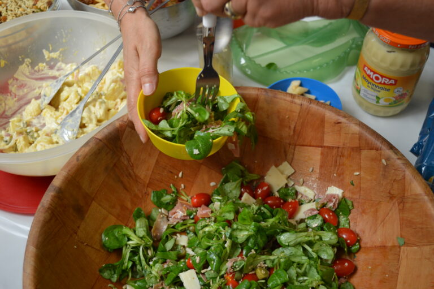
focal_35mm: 44
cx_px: 217
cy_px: 144
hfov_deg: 45.0
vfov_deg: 30.8
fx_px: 524
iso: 400
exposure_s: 1/80
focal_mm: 29
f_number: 4.5
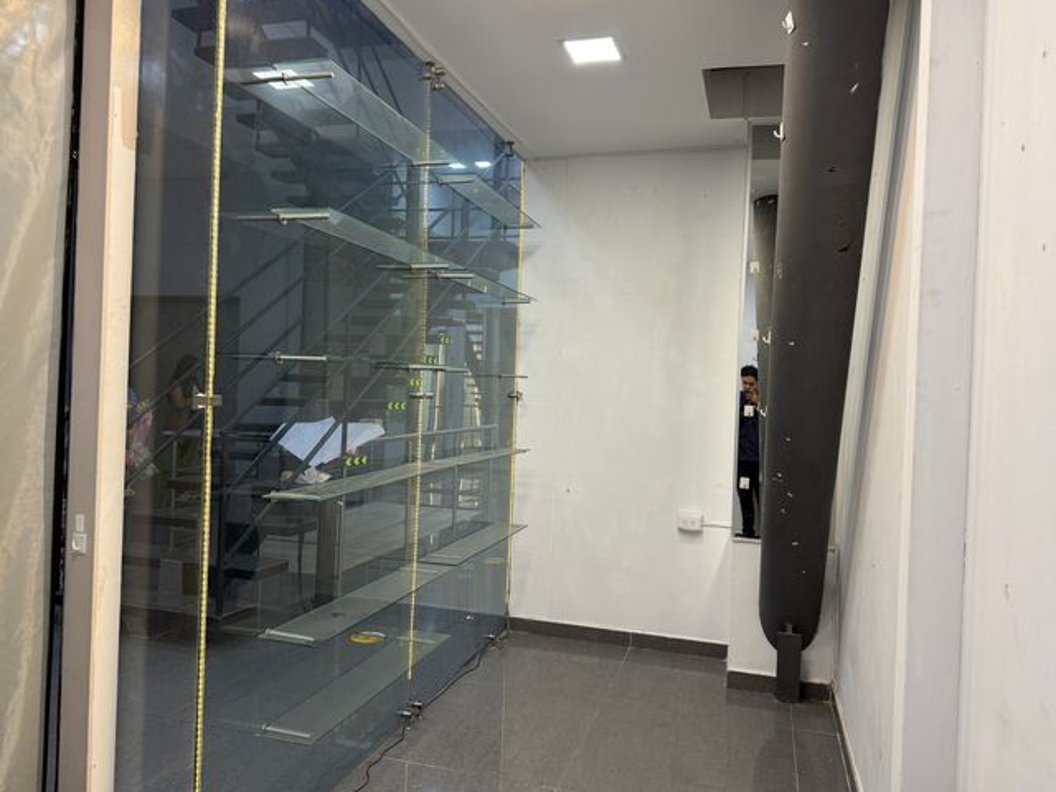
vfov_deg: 54.9
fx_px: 763
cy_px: 389
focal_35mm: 25
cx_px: 537
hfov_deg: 69.4
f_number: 1.78
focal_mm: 6.76
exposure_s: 1/60
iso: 125
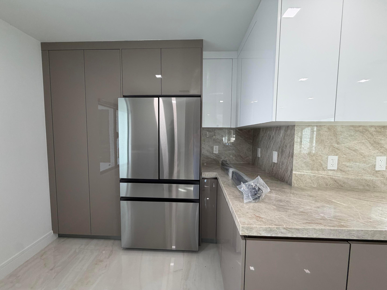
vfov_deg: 85.7
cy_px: 145
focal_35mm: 14
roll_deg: -0.7
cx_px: 194
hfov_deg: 102.1
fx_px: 157
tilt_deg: -2.0
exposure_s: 1/121
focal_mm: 2.22
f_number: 2.2
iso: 100
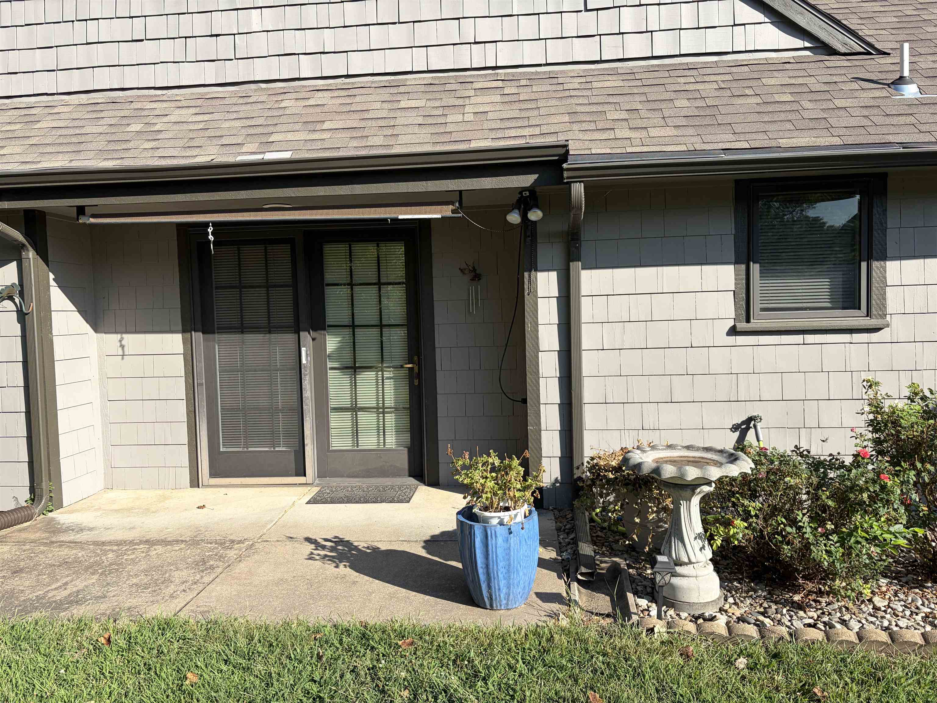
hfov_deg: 67.3
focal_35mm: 26
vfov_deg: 53.1
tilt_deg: -3.1
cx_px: 468
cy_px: 352
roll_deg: +2.0
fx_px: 704
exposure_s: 1/1901
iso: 50
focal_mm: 5.96
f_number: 1.6
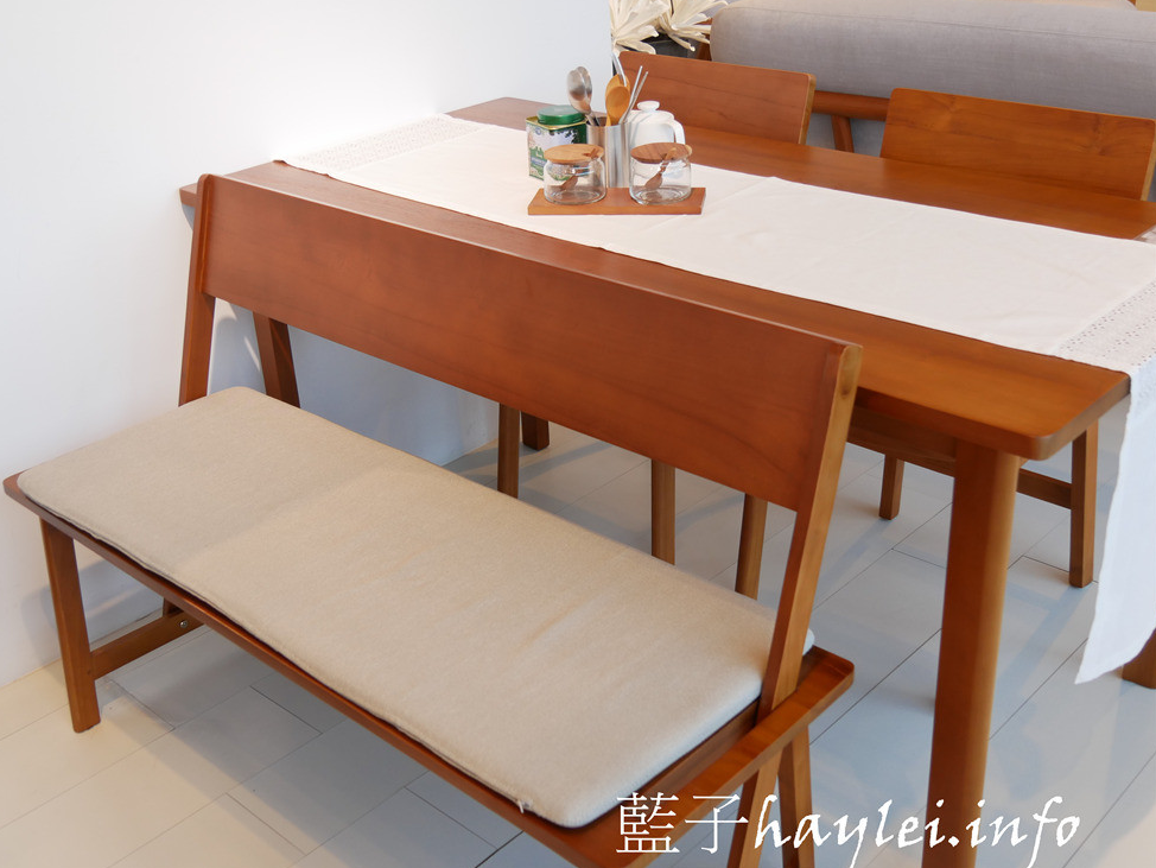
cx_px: 569
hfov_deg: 47.9
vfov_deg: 36.8
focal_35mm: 39
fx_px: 1303
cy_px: 427
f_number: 3.8
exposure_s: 1/60
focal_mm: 19
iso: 400
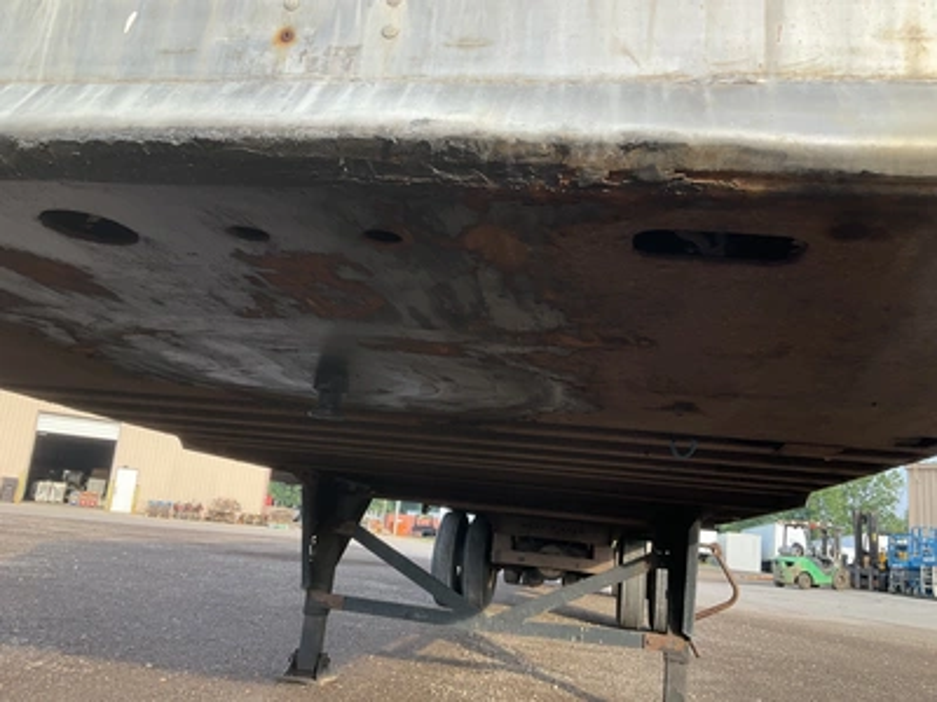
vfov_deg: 48.2
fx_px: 785
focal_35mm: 29
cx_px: 468
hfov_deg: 61.7
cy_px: 351
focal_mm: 3
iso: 25
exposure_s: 1/265
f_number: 1.8
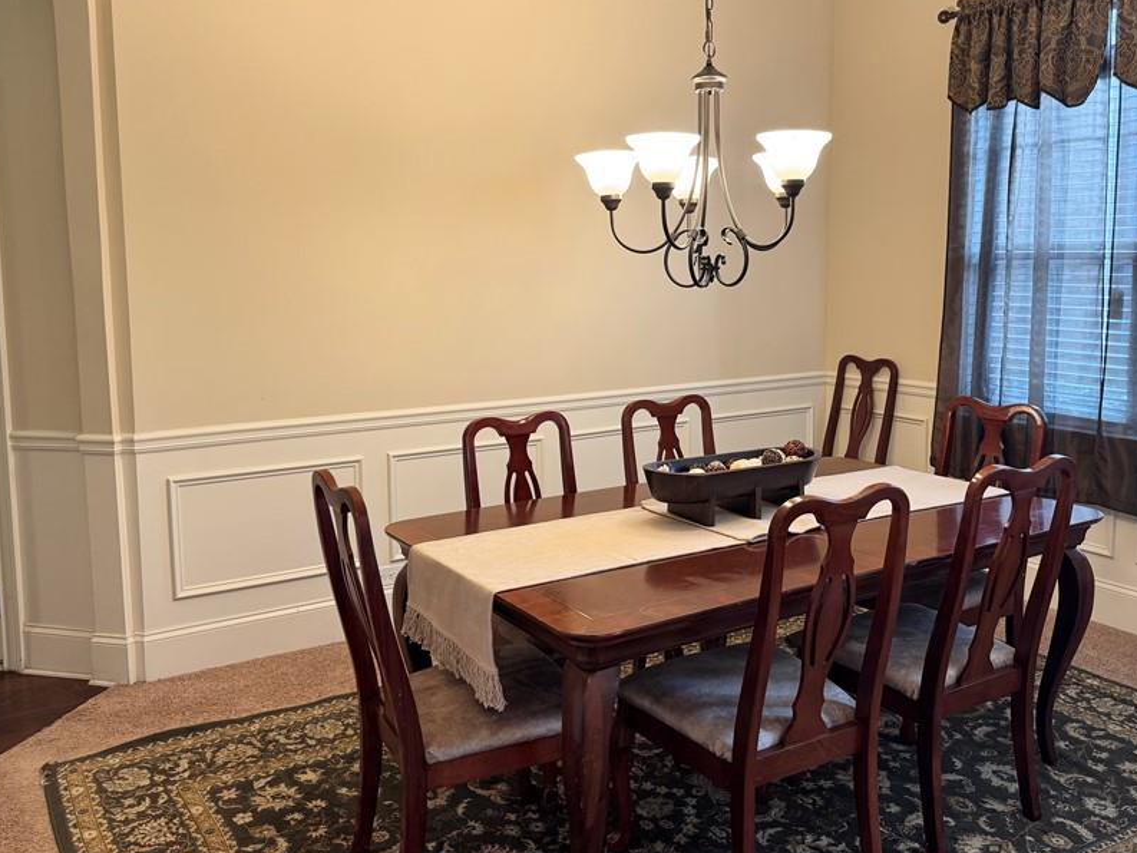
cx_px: 628
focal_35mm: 31
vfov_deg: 45.3
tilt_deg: -6.6
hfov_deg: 58.2
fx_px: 1018
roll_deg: -0.1
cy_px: 361
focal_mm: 6.76
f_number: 1.78
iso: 200
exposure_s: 1/60
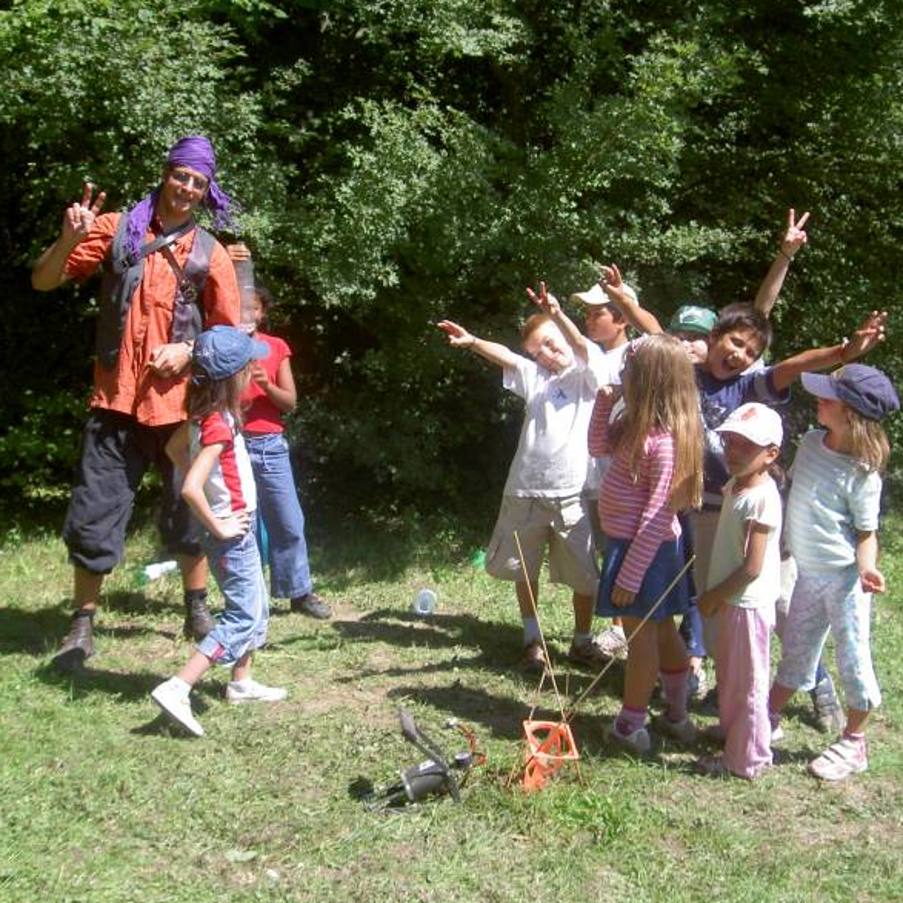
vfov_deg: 36.1
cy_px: 452
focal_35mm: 47
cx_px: 402
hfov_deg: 36.0
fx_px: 1387
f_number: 4.7
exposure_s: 1/200
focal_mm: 8
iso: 100
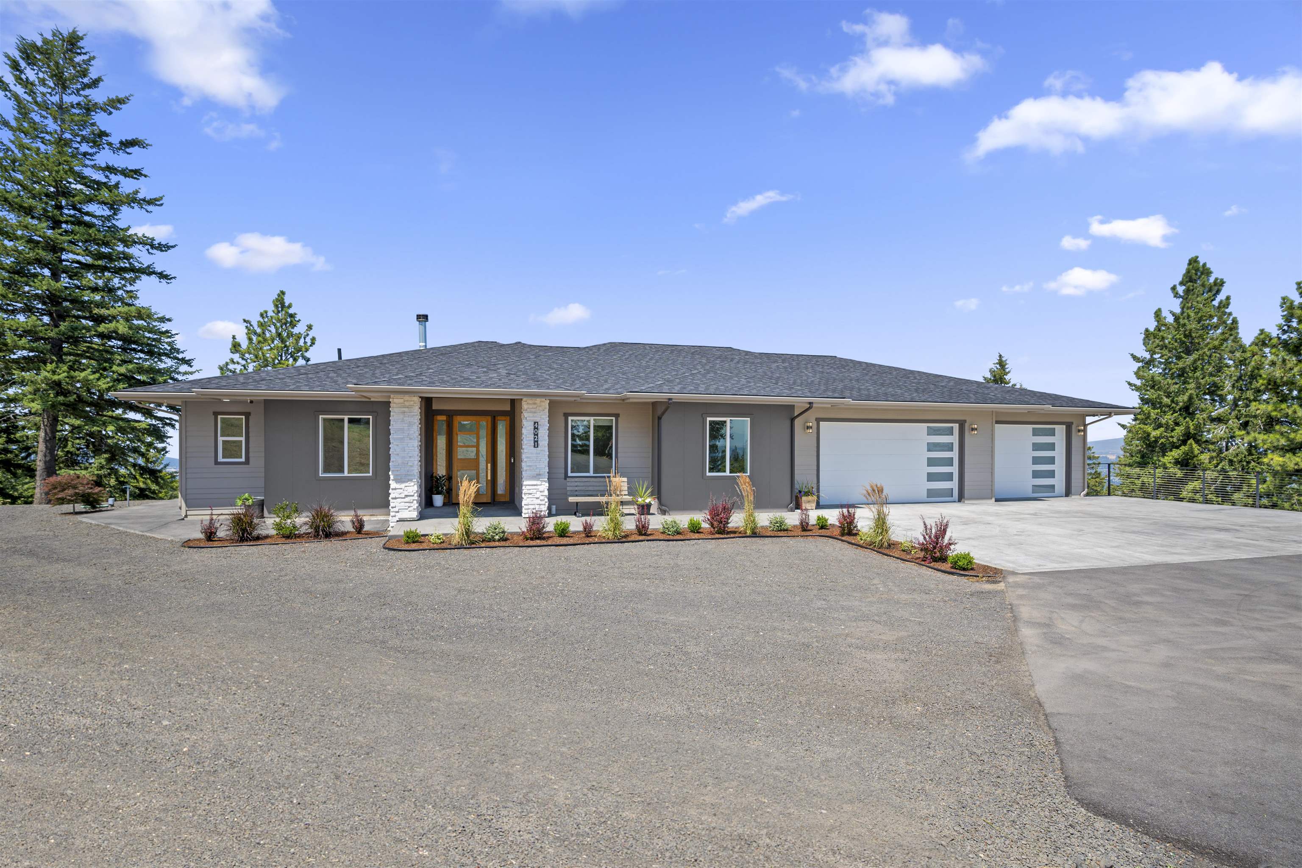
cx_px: 651
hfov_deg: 91.6
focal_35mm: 18
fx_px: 633
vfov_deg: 68.9
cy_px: 434
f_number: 8
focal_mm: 17.5
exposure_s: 1/40
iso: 100
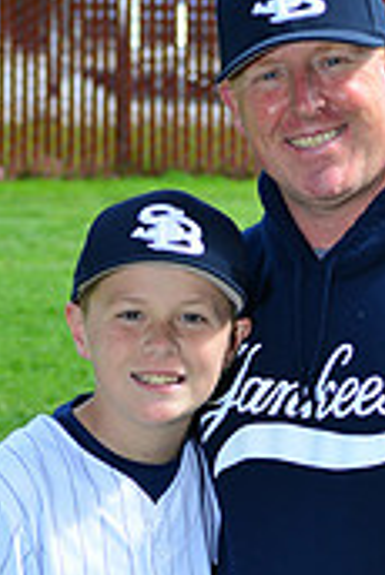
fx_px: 4322
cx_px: 293
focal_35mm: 270
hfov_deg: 5.1
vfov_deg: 7.5
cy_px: 749
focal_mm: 80
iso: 160
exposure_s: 1/200
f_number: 8
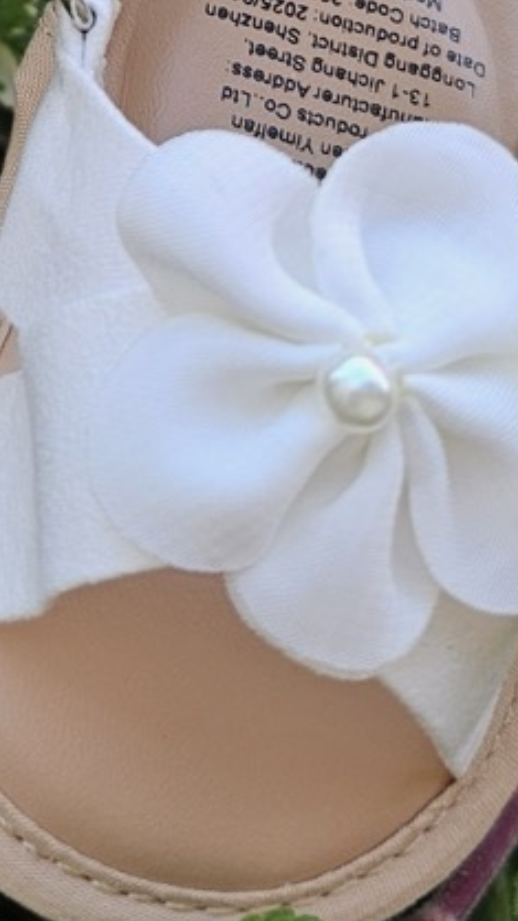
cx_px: 26
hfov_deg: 14.2
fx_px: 2052
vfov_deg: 23.0
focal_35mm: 84
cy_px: -220
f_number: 1.7
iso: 50
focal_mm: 6.3
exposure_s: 1/100
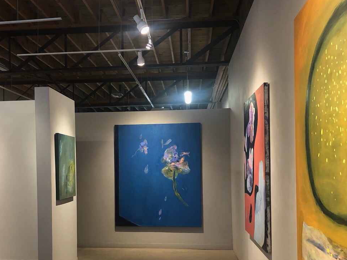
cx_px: 138
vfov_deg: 35.6
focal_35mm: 40
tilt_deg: -1.4
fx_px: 401
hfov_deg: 46.5
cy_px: 173
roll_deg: +0.7
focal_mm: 3.99
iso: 80
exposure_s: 1/15
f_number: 1.8
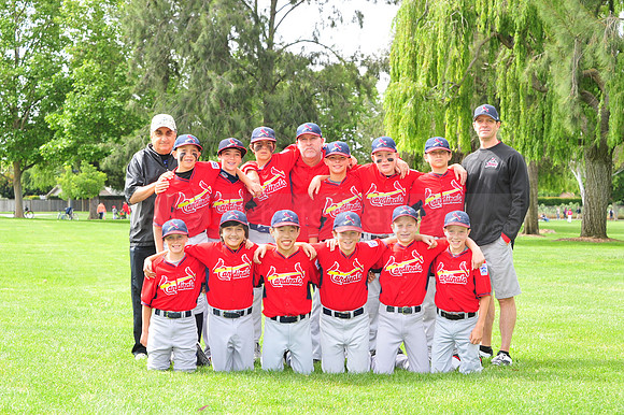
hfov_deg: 25.4
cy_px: 208
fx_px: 1386
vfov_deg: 17.0
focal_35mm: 80
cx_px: 312
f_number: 8
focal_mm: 80
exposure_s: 1/160
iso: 320
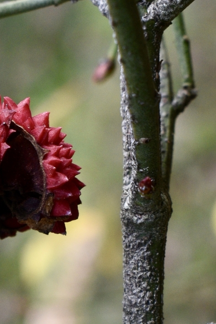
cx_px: 44
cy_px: 128
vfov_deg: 21.9
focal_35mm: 93
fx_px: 836
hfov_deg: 14.6
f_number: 8
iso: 400
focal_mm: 35
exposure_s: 1/250
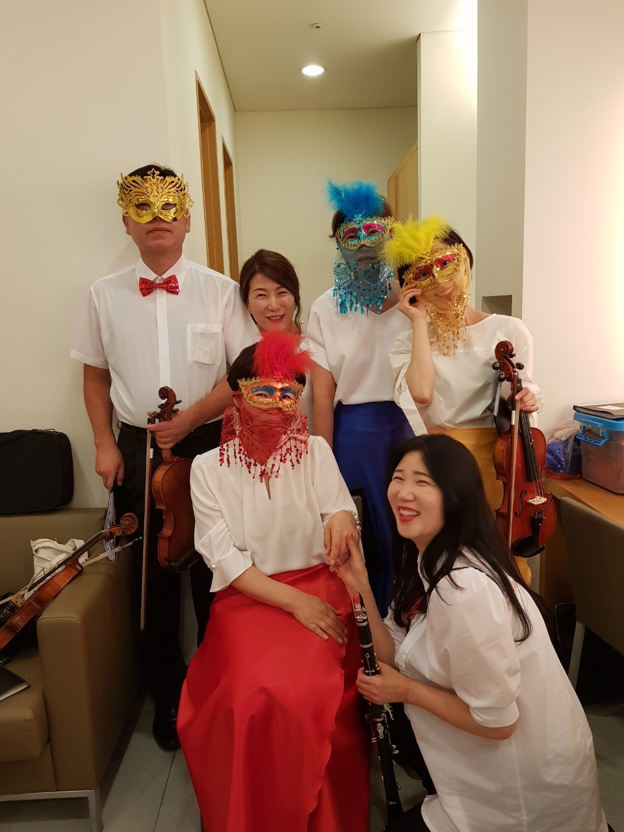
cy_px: 416
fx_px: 625
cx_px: 312
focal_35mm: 26
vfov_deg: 67.3
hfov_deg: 53.1
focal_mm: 4.3
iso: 200
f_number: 1.7
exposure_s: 1/60.2
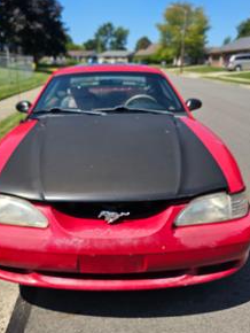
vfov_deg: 59.9
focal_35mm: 30
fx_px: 288
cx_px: 109
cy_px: 178
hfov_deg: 46.7
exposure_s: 1/1073
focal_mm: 6.3
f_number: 1.7
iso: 20
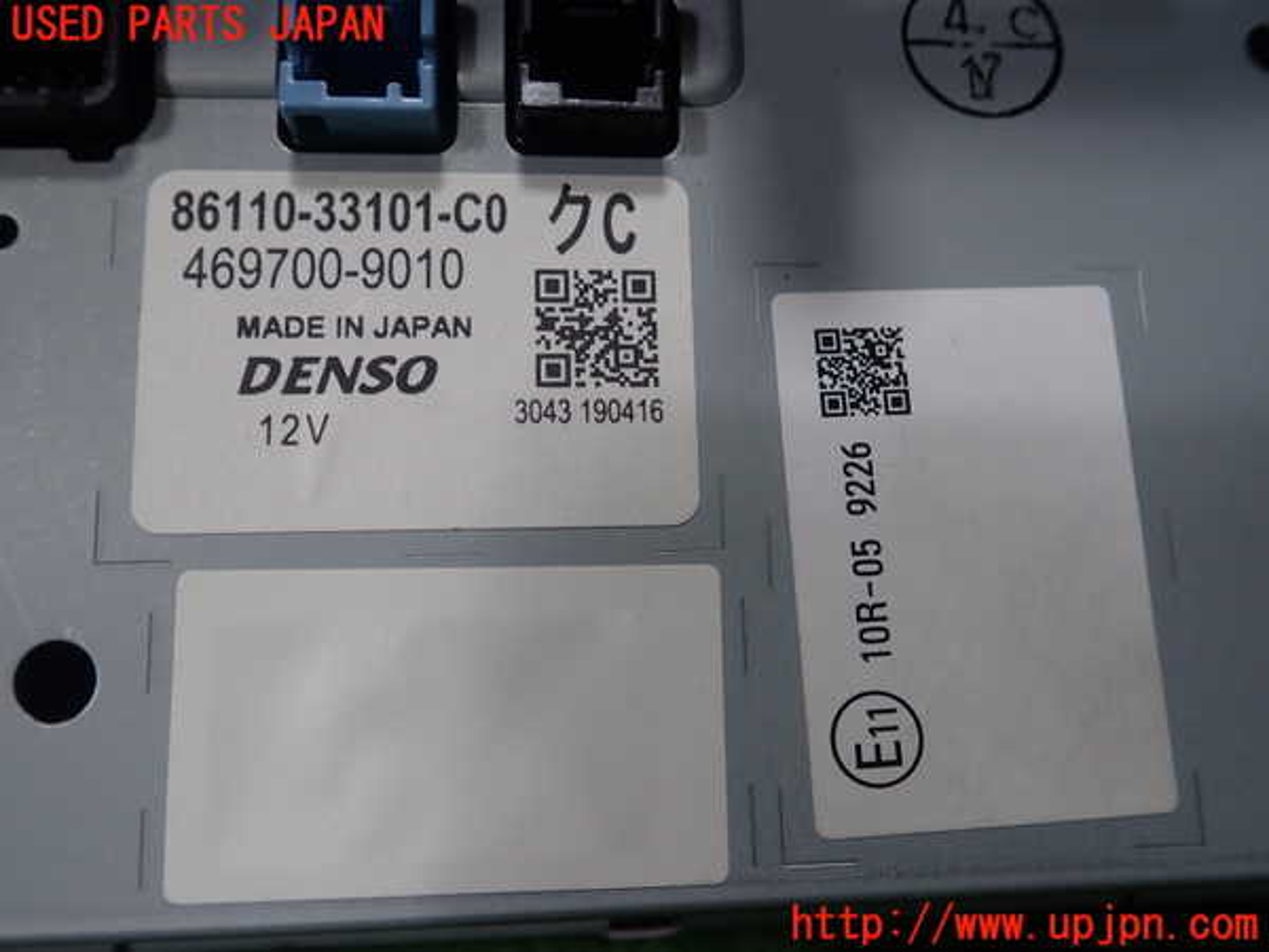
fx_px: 1100
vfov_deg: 46.8
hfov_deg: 60.0
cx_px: 634
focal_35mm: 30
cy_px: 476
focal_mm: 5.5
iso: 125
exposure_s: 1/125
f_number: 2.3
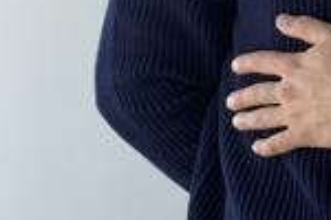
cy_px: -25
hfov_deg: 11.4
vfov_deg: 7.7
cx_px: 344
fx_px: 1636
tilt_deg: +2.2
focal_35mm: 178
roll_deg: +0.2
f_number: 1.78
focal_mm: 6.76
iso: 80
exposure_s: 1/231
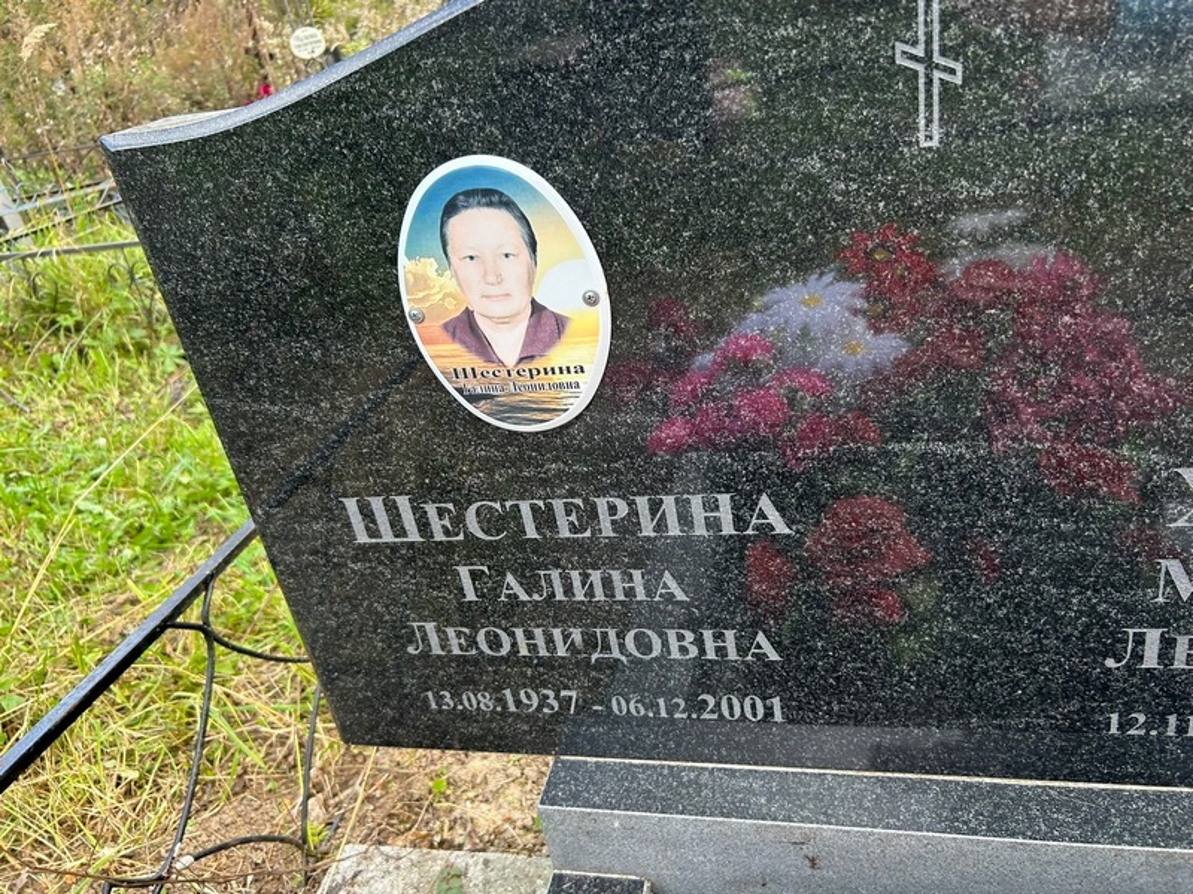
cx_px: 596
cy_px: 447
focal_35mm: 26
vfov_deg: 53.1
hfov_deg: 67.3
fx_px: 896
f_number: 1.5
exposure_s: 1/521
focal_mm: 5.7
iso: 50
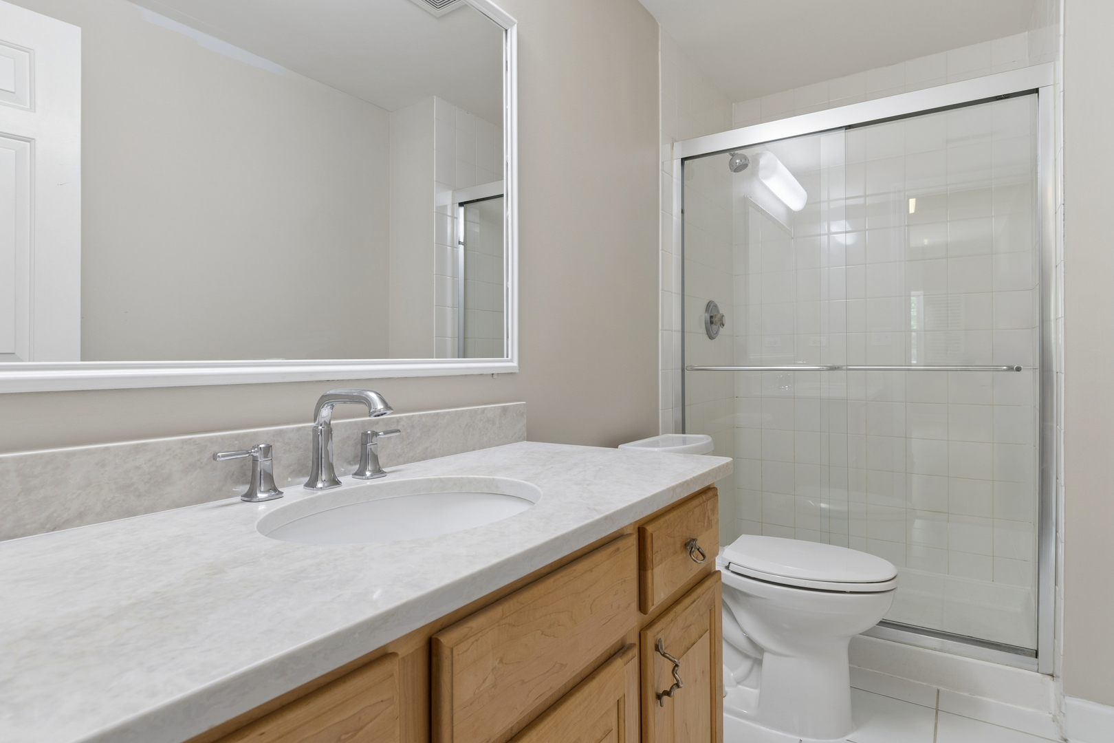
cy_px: 372
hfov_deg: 90.0
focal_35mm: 18
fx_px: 557
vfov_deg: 67.4
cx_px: 557
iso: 250
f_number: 8
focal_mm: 12
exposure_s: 1/8
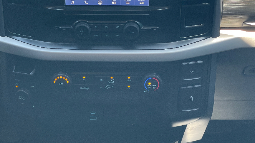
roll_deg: +1.6
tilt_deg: -26.3
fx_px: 453
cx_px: 105
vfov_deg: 17.9
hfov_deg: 31.4
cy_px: 34
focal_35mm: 67
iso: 100
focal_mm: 6
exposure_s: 1/99
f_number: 2
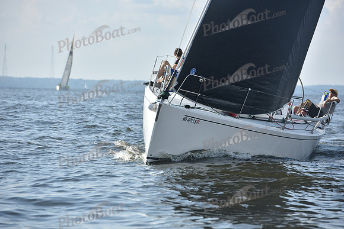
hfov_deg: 10.3
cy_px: 114
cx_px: 172
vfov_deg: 6.9
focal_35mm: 200
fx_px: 1911
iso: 250
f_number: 6.3
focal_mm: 200
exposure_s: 1/1250
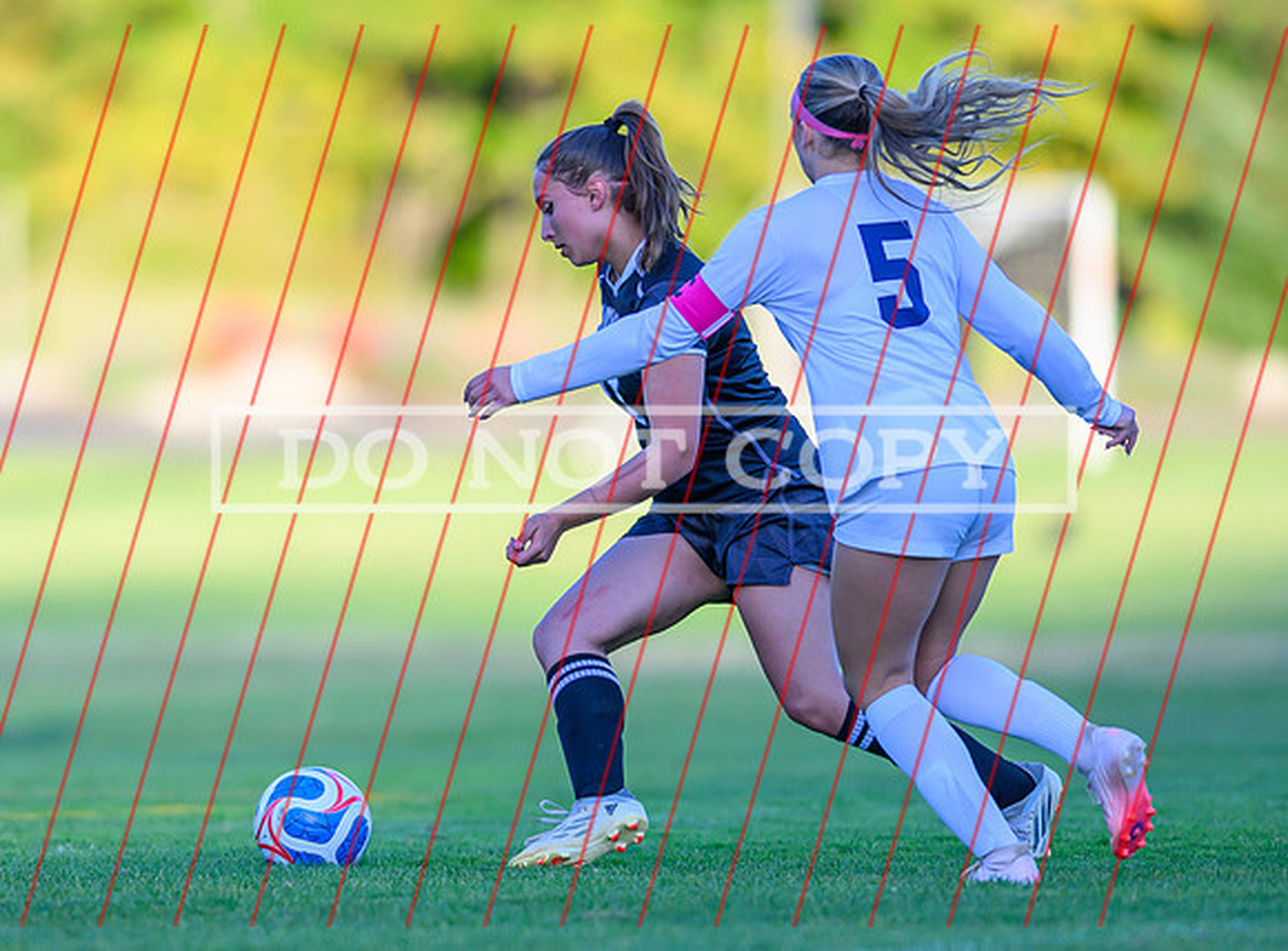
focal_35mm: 740
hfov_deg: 2.7
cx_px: 279
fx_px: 27371
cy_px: 661
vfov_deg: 2.0
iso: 400
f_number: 2.8
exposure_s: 1/1600
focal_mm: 400
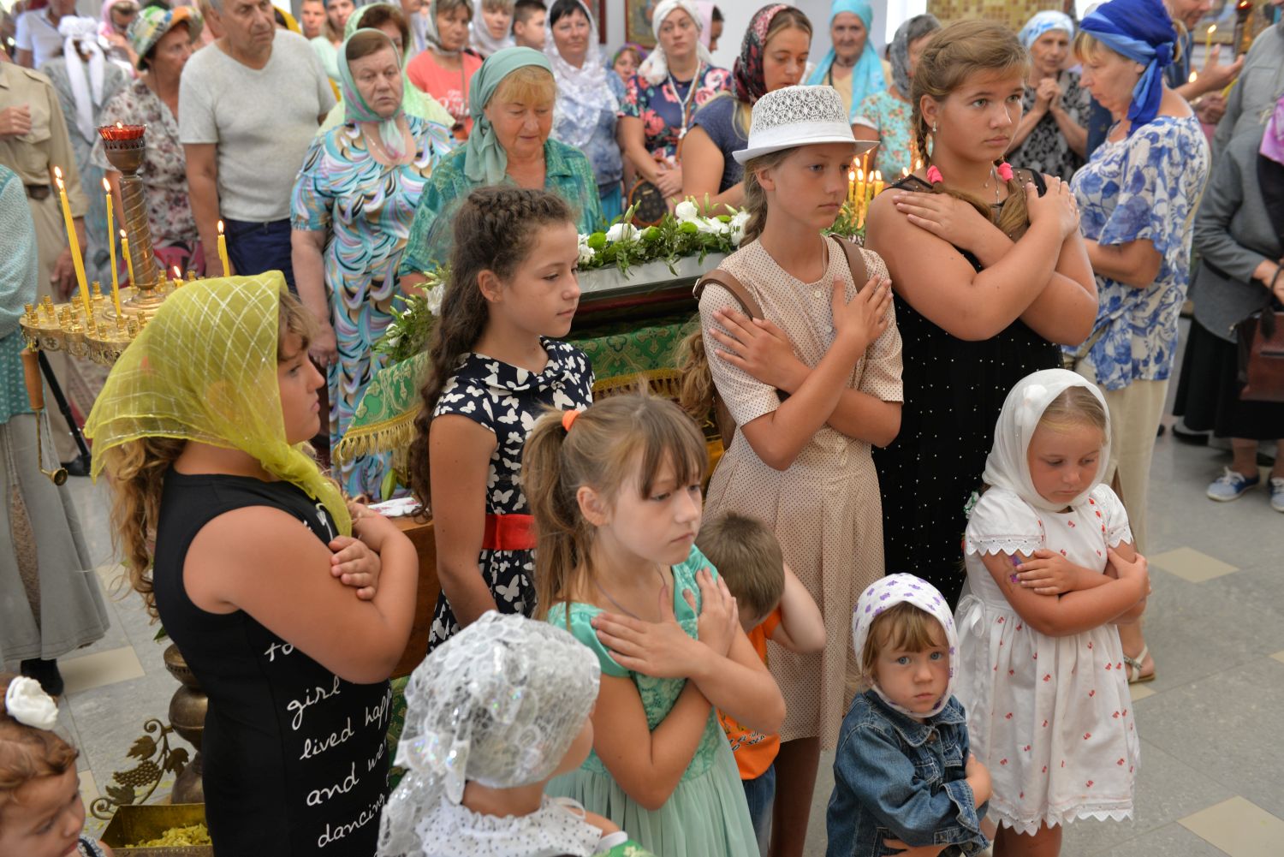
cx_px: 642
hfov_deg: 48.4
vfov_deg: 33.4
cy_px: 428
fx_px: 1427
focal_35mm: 40
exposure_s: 1/60
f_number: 4
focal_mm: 40
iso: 400
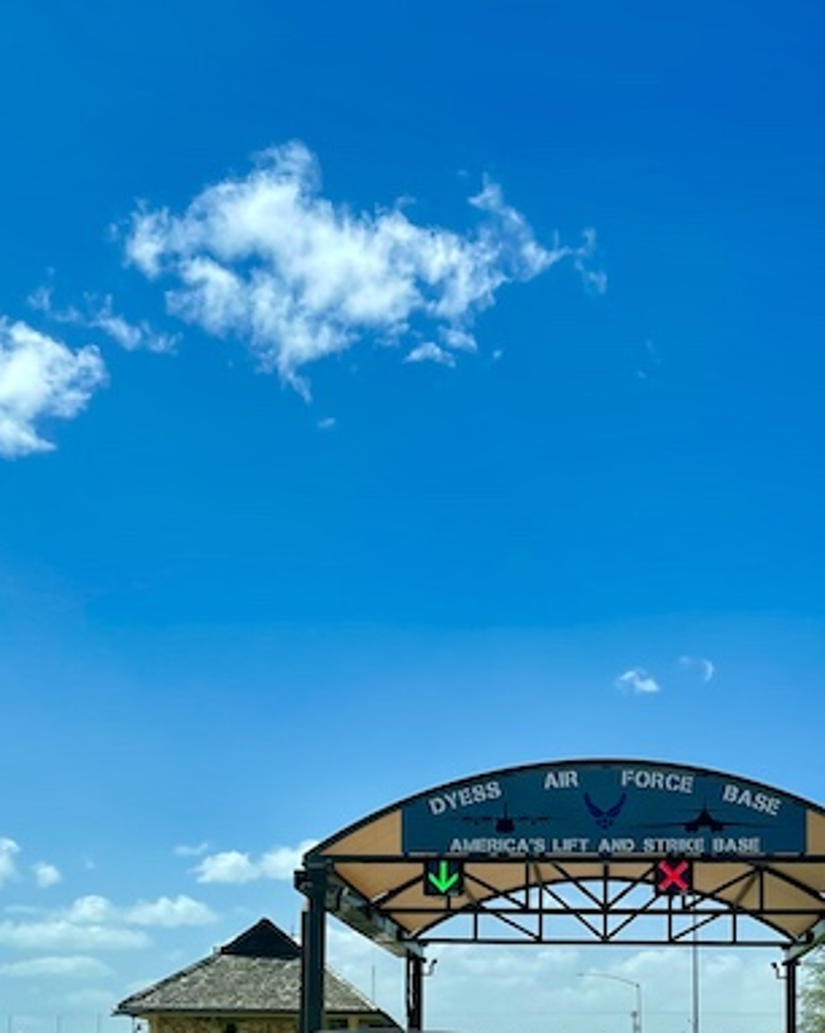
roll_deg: -0.4
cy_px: 979
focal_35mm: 51
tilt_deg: +3.9
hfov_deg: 29.2
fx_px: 1558
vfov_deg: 34.1
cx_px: 628
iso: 32
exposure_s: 1/3448
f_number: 1.6
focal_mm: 5.1
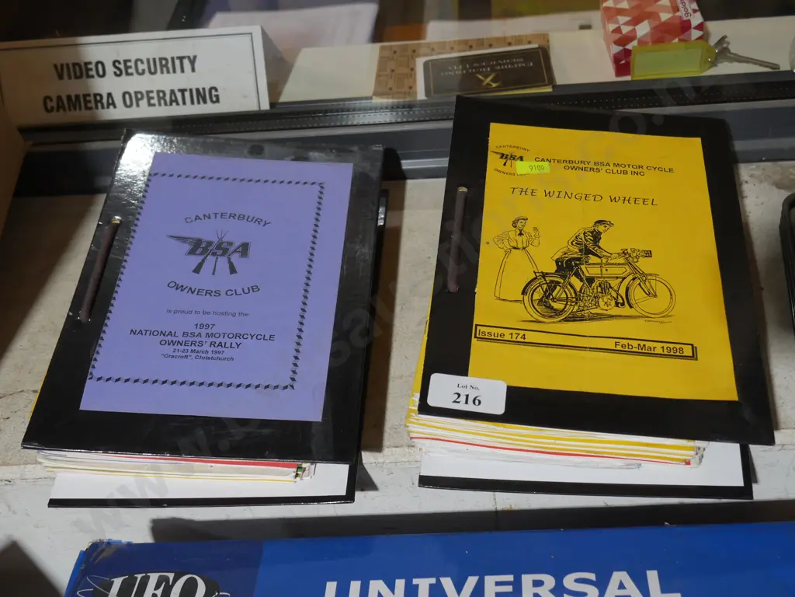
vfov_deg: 29.1
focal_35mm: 50
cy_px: 298
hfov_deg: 38.2
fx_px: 1148
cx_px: 398
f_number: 5.3
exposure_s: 1/60
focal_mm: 25
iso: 1250
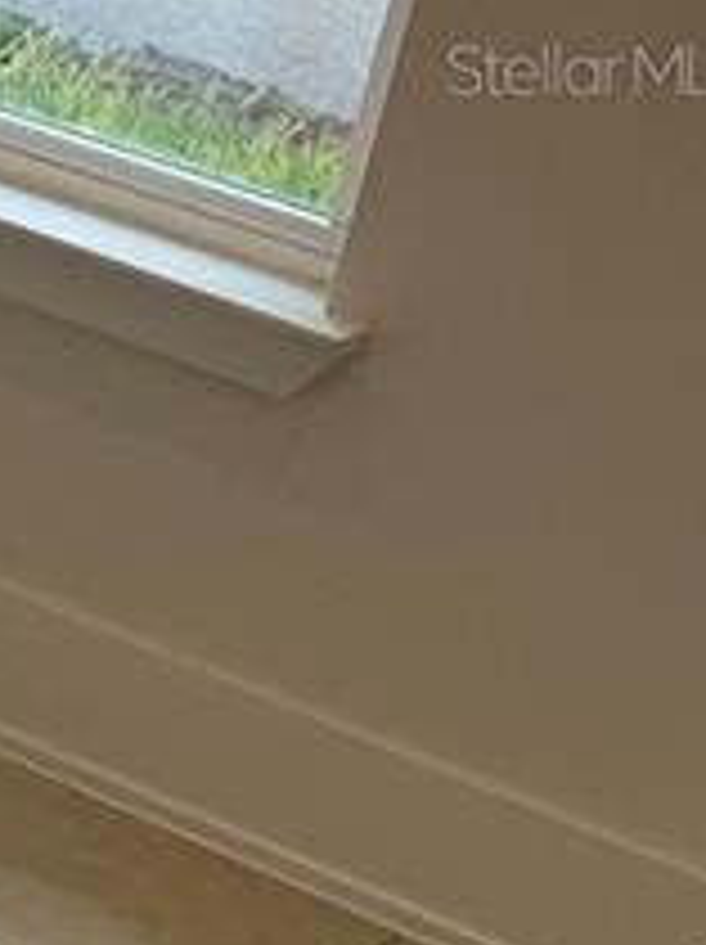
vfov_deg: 13.7
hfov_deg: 8.9
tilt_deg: -16.1
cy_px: 68
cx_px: -1259
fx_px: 3897
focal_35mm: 143
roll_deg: -9.2
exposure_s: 1/214
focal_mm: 5.1
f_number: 1.6
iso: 32
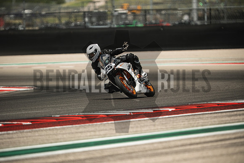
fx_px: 2847
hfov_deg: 4.9
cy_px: 82
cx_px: 122
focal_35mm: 420
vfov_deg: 3.3
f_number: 3.2
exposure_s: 1/1250
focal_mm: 280
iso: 160
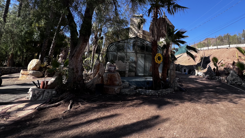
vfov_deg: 58.4
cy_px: 37
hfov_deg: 91.1
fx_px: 117
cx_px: 150
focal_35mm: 18
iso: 32
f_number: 1.8
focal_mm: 1.57
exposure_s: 1/723
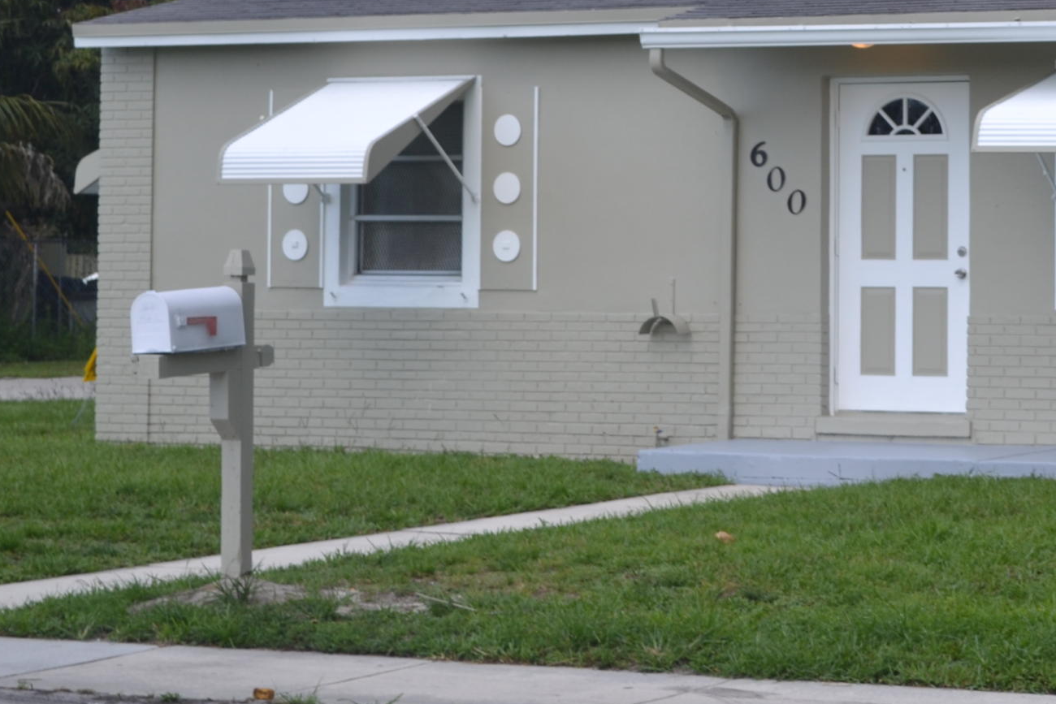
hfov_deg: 16.6
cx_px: 1001
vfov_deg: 11.3
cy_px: 105
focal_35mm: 121
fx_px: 3554
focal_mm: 35
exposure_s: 1/160
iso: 100
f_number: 6.3
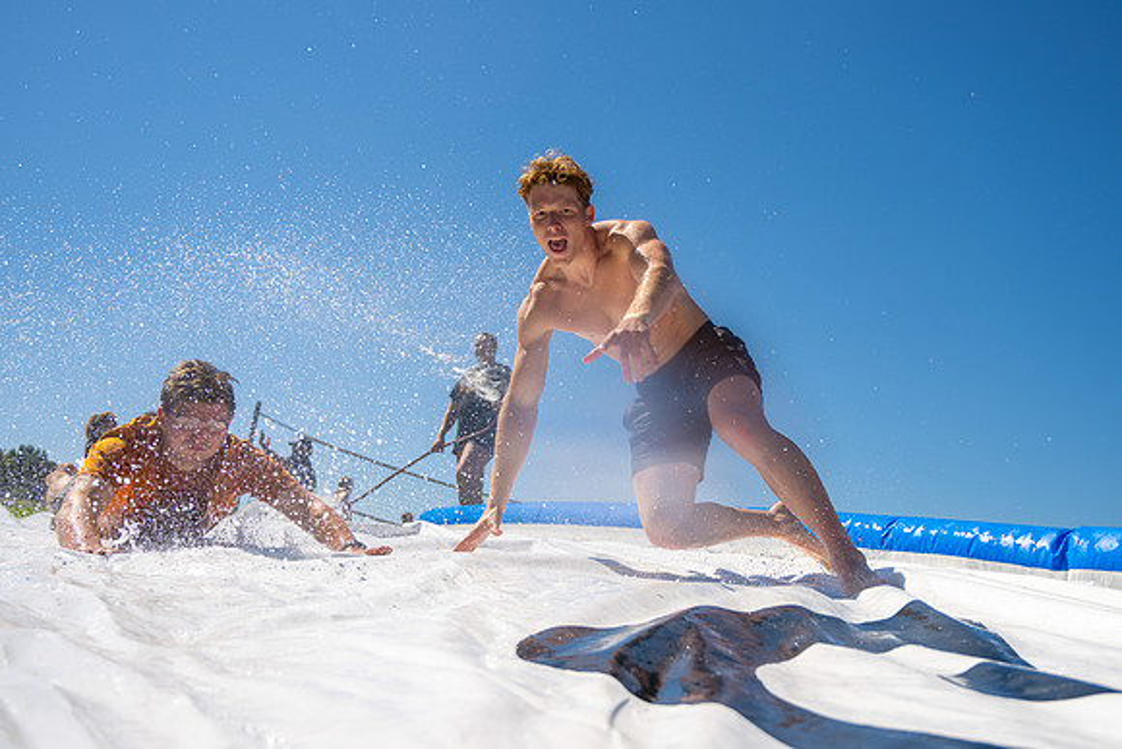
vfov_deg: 36.4
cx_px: 672
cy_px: 334
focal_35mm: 37
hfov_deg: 52.1
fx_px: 1138
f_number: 4
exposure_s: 1/1600
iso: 100
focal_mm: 30.5
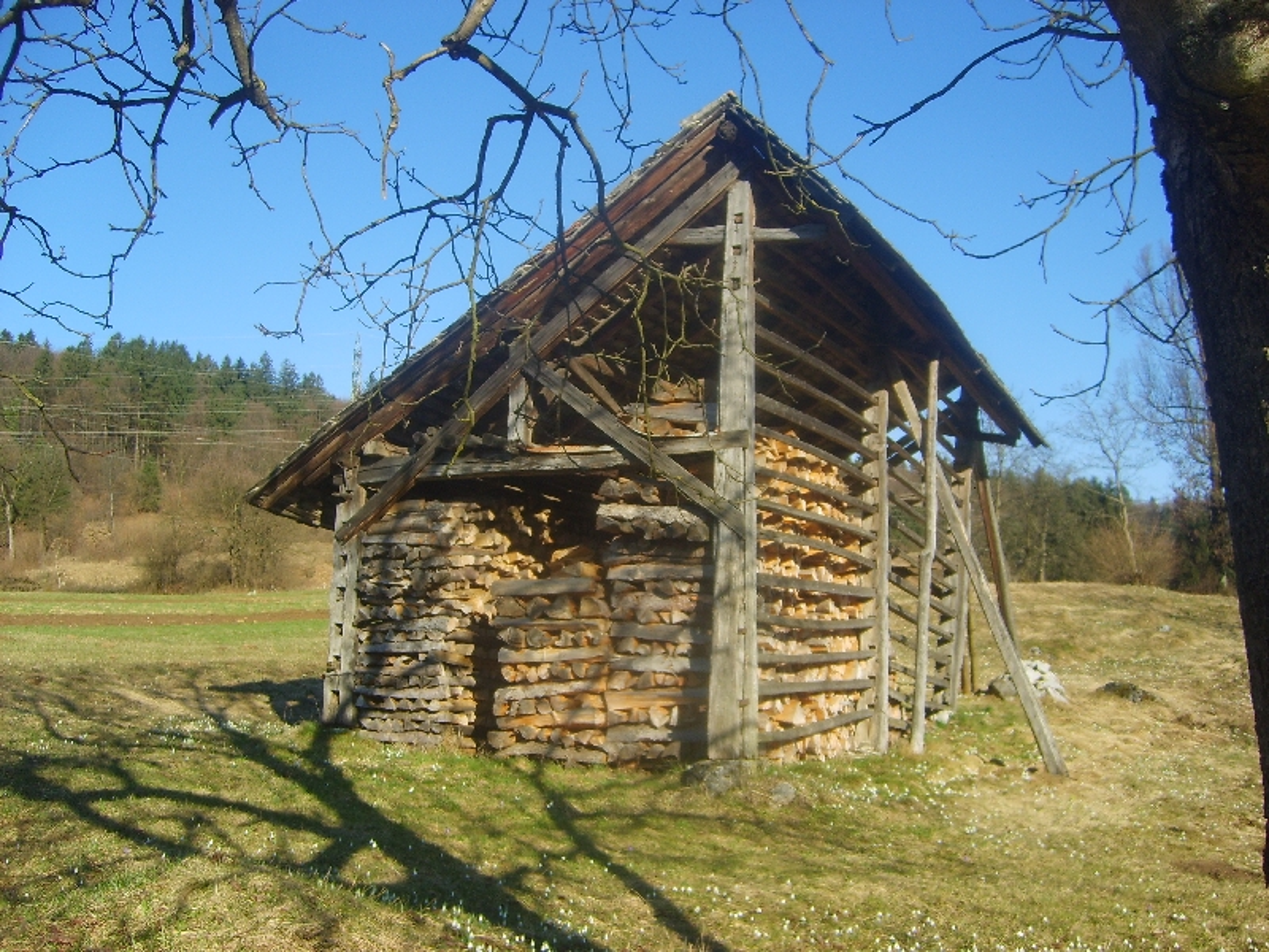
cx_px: 634
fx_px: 1283
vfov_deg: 40.7
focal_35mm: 35
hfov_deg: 52.6
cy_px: 476
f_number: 2.8
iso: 50
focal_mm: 5.8
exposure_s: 1/500
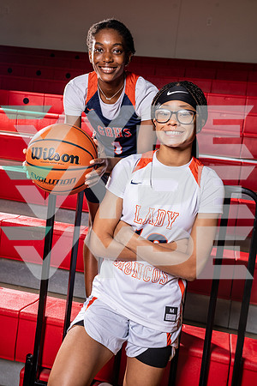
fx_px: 428
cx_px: 128
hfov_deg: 33.4
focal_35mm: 40
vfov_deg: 48.5
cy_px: 193
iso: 320
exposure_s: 1/250
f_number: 7.1
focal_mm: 40
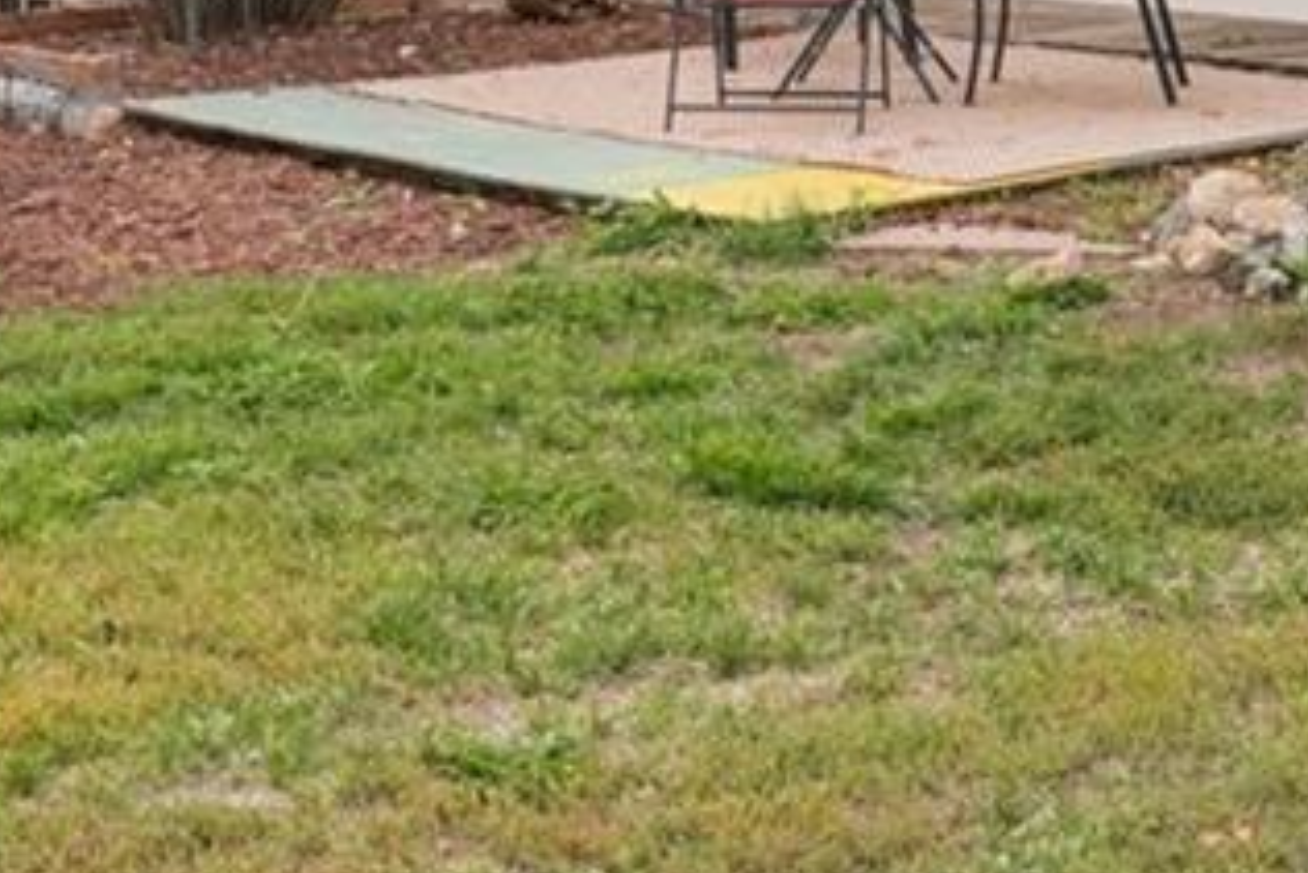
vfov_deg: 15.2
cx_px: 931
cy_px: -401
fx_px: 3036
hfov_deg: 24.1
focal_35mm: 84
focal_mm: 11
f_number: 8
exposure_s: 1/200
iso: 100
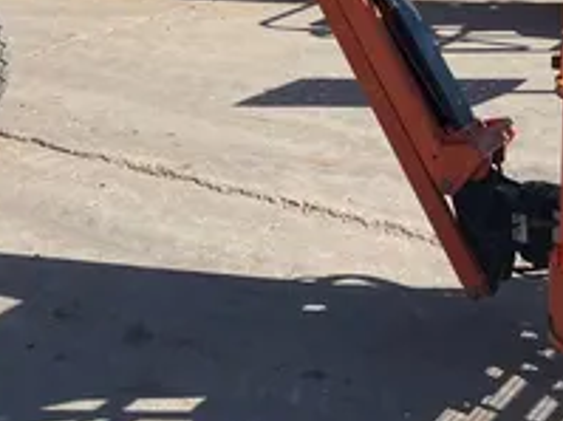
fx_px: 1170
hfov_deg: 26.5
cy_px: -81
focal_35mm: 72
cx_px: 113
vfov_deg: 19.3
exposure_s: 1/2899
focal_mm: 5.1
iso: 50
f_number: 1.6
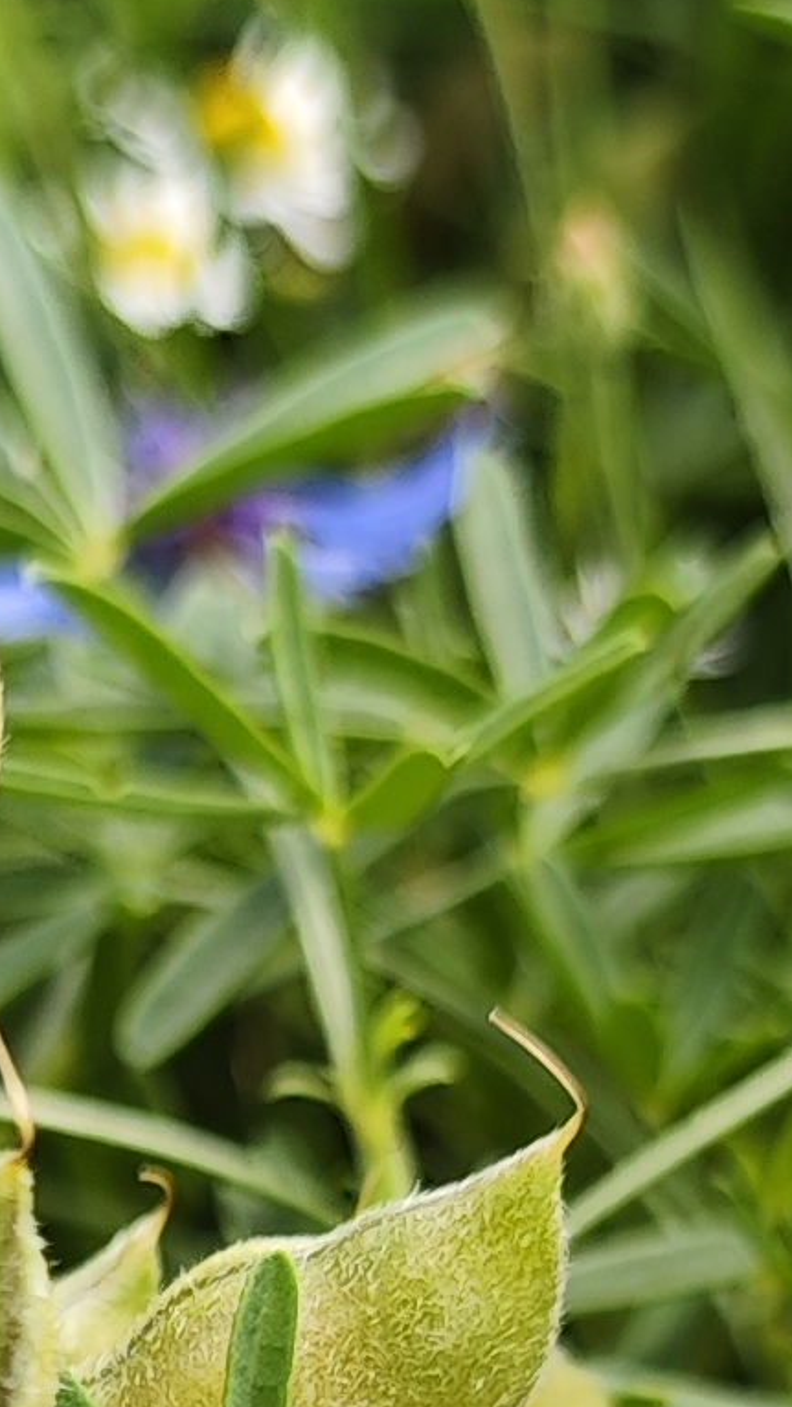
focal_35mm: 134
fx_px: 5002
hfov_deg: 9.0
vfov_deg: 15.1
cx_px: 13
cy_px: 1986
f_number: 1.9
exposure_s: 1/370
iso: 50
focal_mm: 7.79
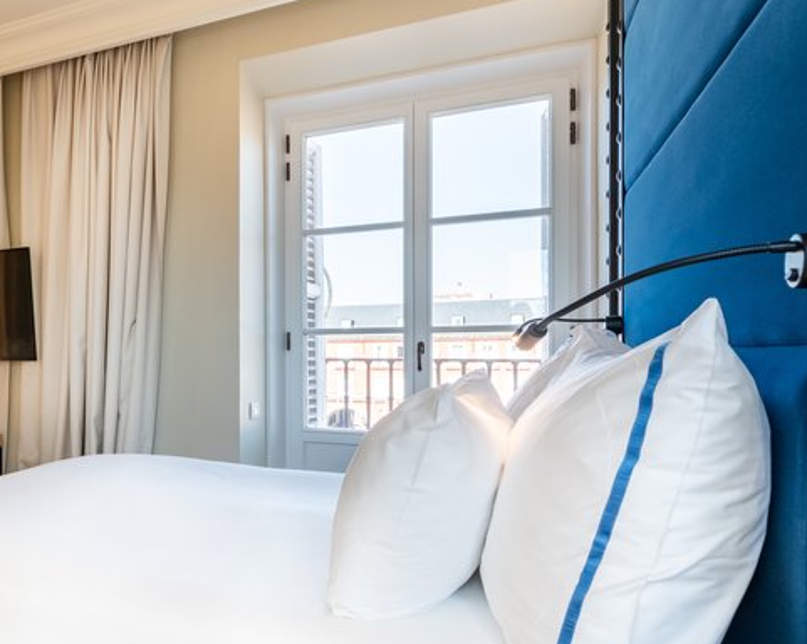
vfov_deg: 51.3
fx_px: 668
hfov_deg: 56.1
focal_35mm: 28
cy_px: 370
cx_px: 124
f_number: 16
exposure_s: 1/100
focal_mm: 14
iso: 800
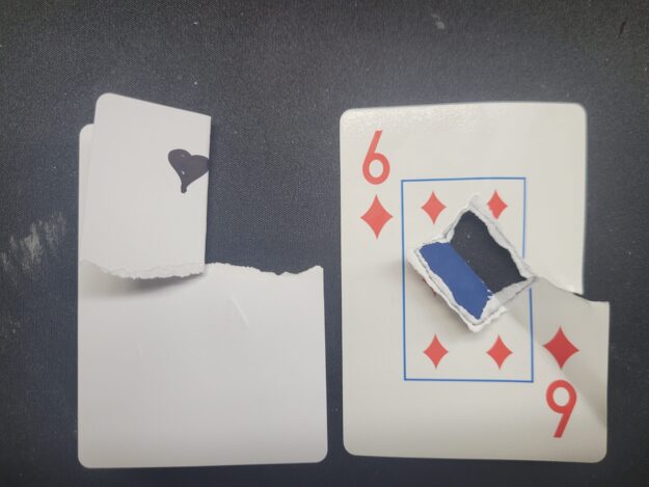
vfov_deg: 53.1
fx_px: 488
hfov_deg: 67.3
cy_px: 244
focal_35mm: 26
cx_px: 324
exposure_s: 1/120
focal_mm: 5.4
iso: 160
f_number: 1.8
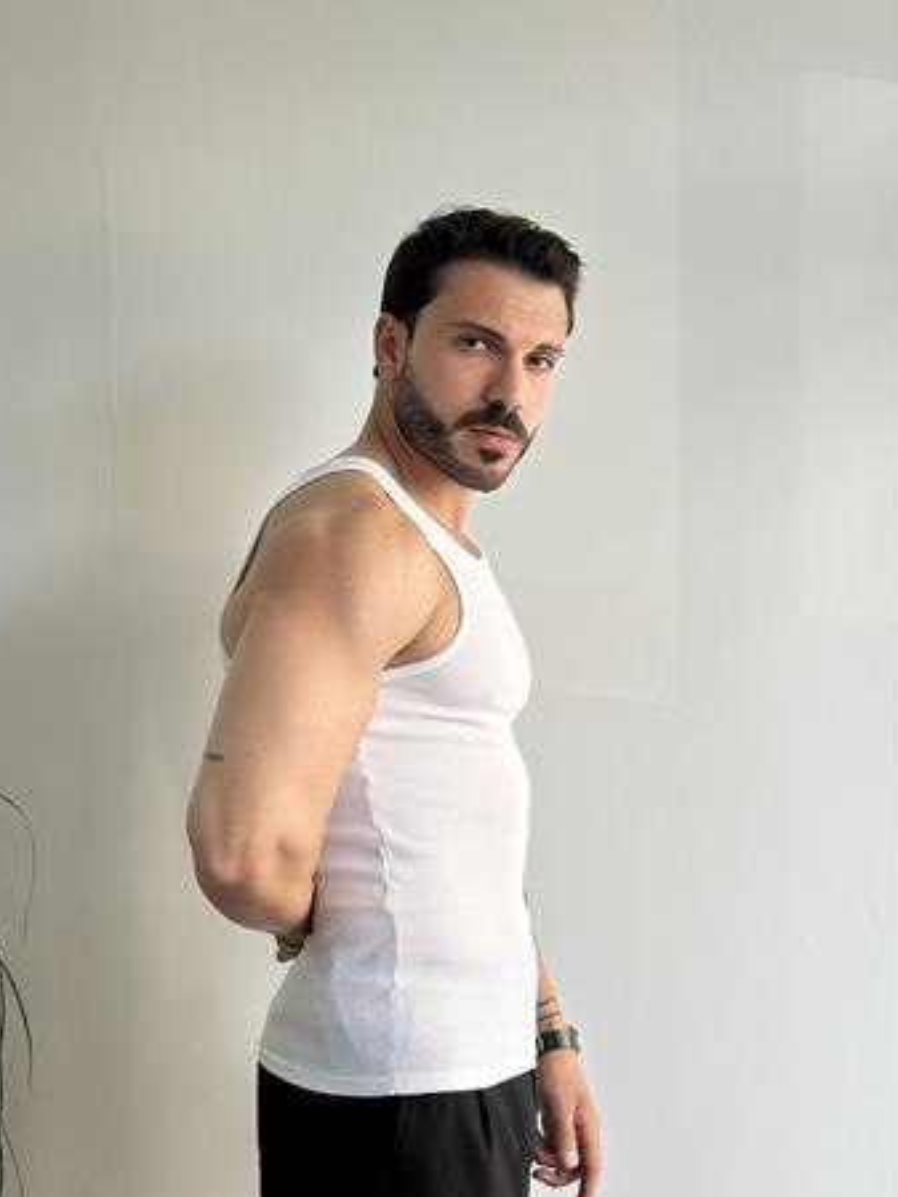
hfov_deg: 25.6
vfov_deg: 33.8
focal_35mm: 57
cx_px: 373
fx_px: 1971
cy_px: 622
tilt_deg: -0.9
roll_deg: -0.5
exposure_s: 1/314
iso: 80
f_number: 1.78
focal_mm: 6.86
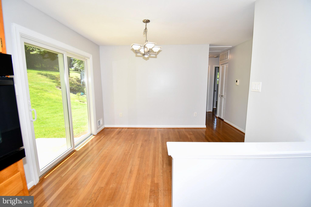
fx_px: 130
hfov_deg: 100.4
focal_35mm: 15
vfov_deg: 77.3
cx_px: 156
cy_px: 104
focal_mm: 10
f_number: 5
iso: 200
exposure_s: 1/100
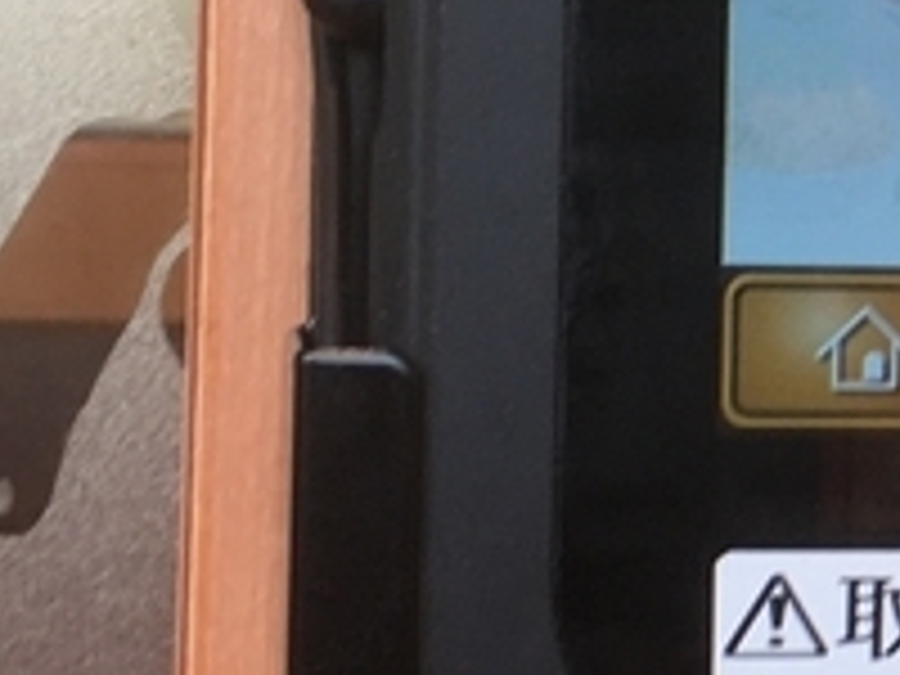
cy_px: 166
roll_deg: -3.3
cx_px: 1764
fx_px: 4524
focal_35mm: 174
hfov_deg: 10.5
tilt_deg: -0.7
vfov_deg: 8.5
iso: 32
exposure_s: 1/60
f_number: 2.2
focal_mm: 4.15
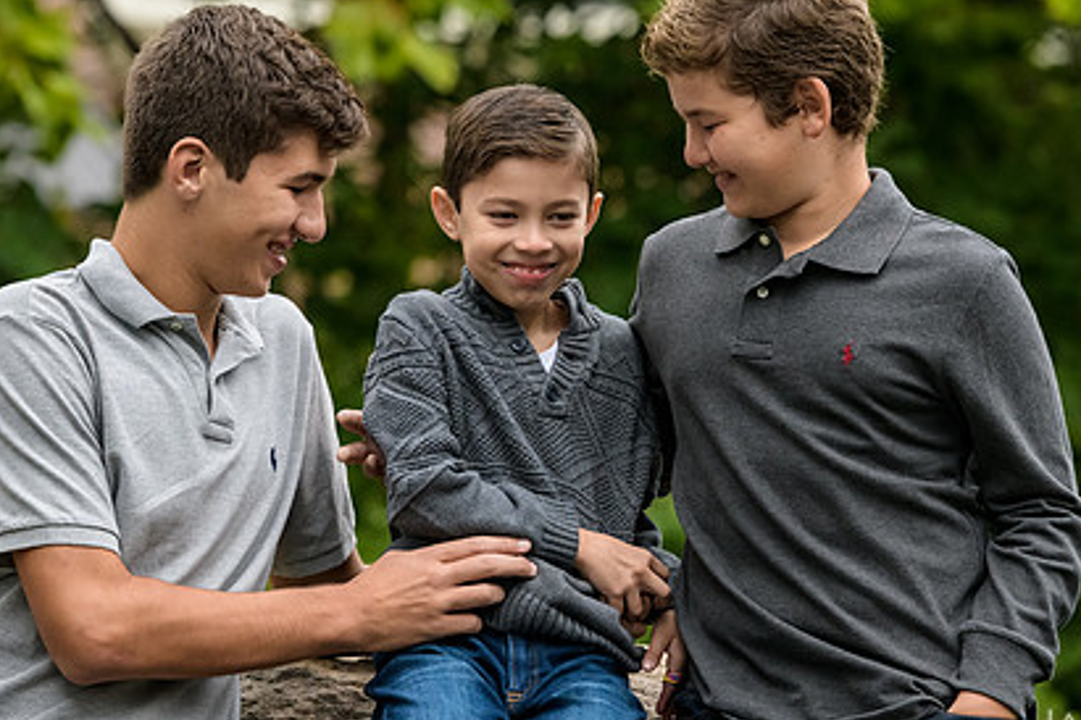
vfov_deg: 5.7
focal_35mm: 240
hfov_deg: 8.6
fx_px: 7206
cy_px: 285
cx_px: 523
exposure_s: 1/400
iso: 1250
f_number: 5.6
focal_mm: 170
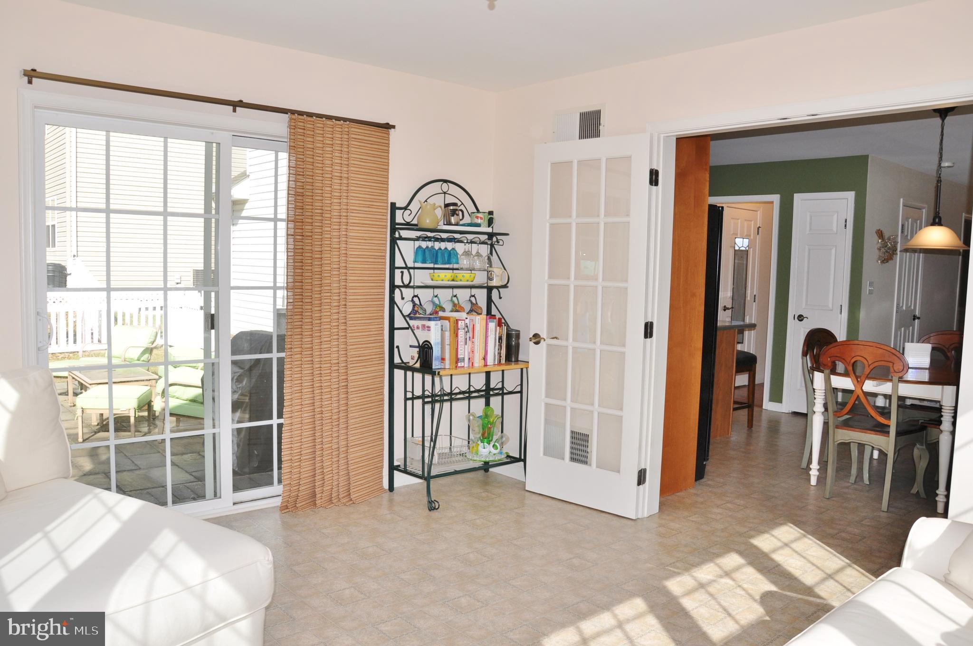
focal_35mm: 27
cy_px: 323
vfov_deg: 47.8
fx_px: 729
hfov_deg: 67.4
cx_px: 486
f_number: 8
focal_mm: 18
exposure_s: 1/200
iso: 200
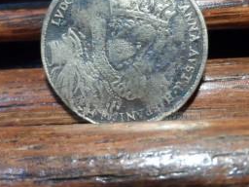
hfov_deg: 44.8
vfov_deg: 33.9
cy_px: 57
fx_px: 302
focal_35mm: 42
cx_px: 133
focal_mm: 4
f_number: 3.2
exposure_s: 1/20
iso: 400
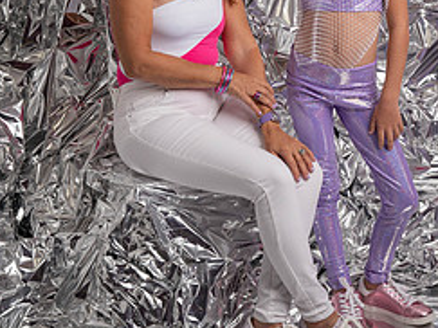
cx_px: 261
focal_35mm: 82
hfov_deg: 23.8
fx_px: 1037
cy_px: 50
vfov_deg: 17.8
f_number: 5.6
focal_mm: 46
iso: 160
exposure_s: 1/200
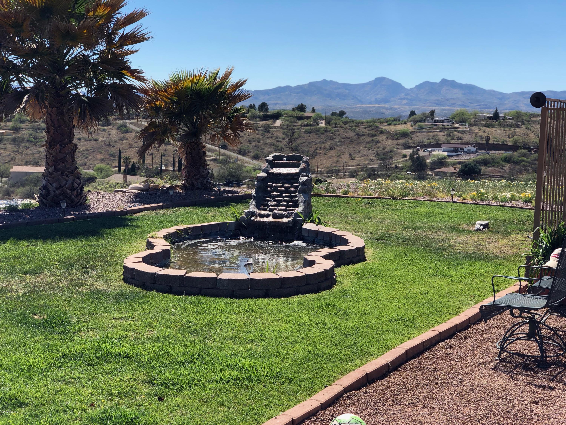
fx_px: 850
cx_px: 283
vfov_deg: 28.0
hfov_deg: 36.8
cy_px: 212
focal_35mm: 52
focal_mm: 6
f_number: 2.4
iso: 16
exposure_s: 1/827
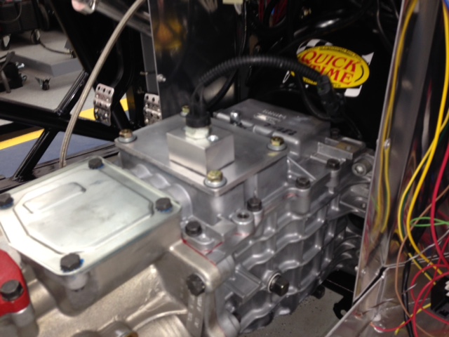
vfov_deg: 42.9
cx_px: 224
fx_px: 428
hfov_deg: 55.4
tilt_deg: -28.5
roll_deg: +1.7
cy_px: 168
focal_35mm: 33
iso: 50
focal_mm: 4.12
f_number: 2.4
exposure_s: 1/30
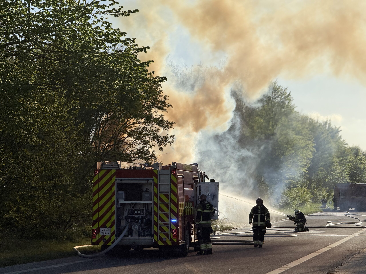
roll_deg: -2.4
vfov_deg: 12.3
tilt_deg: +2.8
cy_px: 137
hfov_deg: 16.4
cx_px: 183
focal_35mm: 120
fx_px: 1269
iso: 40
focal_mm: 15.66
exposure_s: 1/3891
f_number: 2.8
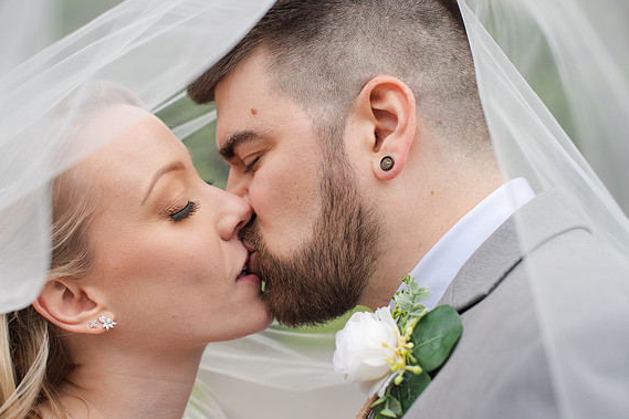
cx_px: 310
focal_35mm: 51
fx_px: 891
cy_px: 207
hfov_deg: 38.9
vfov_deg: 26.5
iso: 100
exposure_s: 1/400
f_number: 3.5
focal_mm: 50
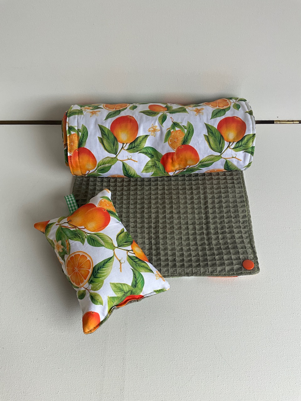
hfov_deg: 48.2
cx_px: 150
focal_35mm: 29
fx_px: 336
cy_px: 200
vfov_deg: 61.7
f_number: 1.8
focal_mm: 3
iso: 25
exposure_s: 1/299
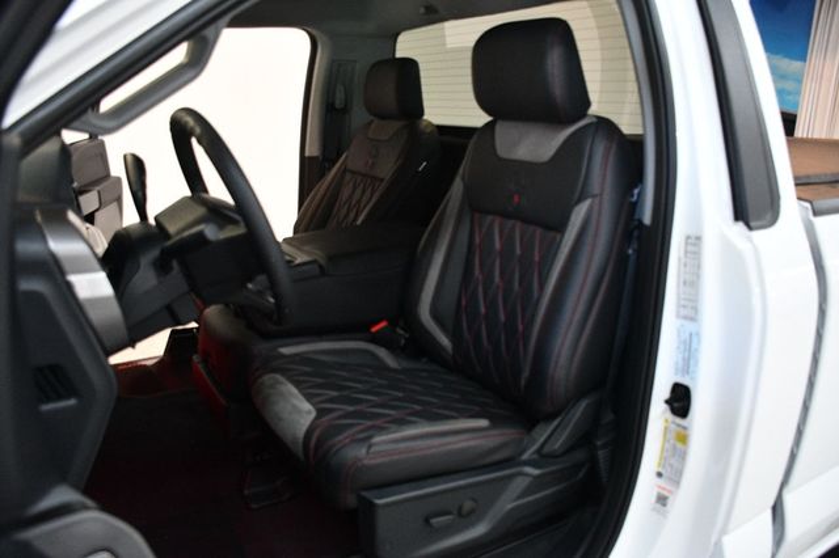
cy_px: 279
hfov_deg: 67.4
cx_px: 420
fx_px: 629
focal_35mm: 27
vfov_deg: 47.9
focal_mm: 18
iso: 3200
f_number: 3.5
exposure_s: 1/125
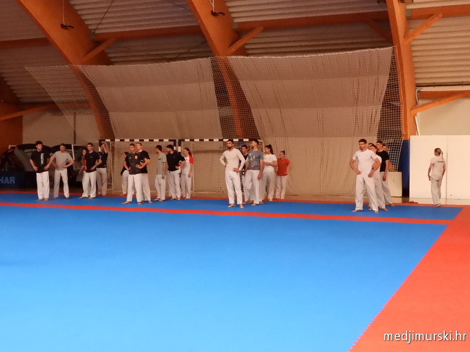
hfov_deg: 40.4
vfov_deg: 30.9
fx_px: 638
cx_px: 235
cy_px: 176
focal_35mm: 47
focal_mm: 8.5
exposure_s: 1/320
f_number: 5
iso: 3200
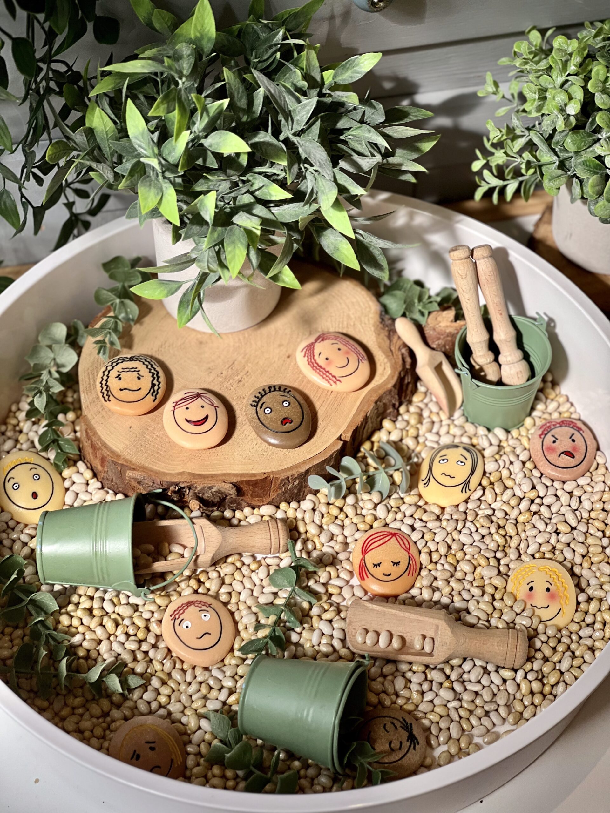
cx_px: 305
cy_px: 406
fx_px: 1809
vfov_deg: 25.3
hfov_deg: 19.1
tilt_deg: -51.2
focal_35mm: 77
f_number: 2.8
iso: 25
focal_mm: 9
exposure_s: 1/121
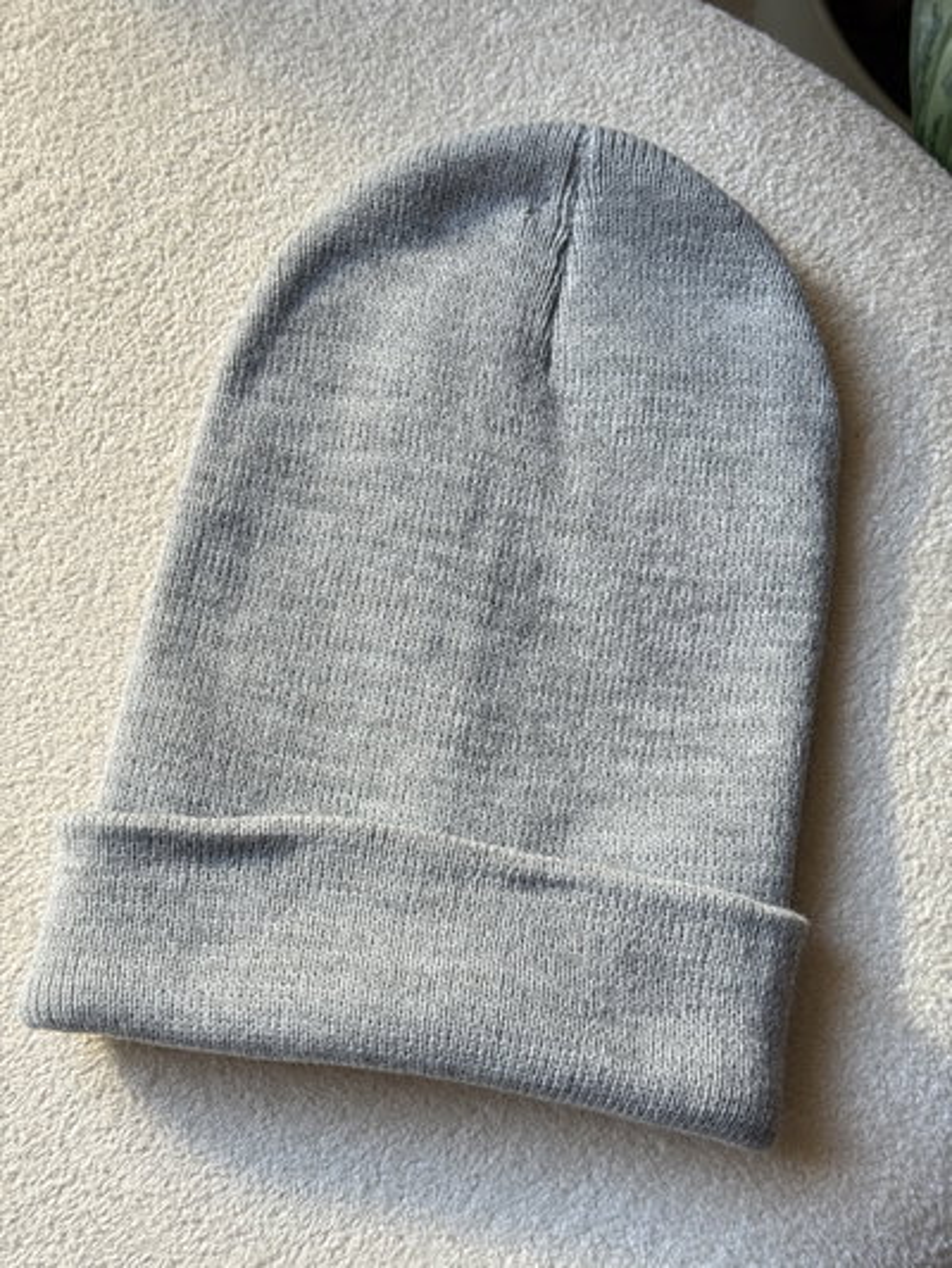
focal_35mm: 48
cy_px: 634
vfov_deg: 39.6
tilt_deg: -75.7
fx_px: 1759
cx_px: 476
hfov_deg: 30.3
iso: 100
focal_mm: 6.76
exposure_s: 1/76
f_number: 1.78
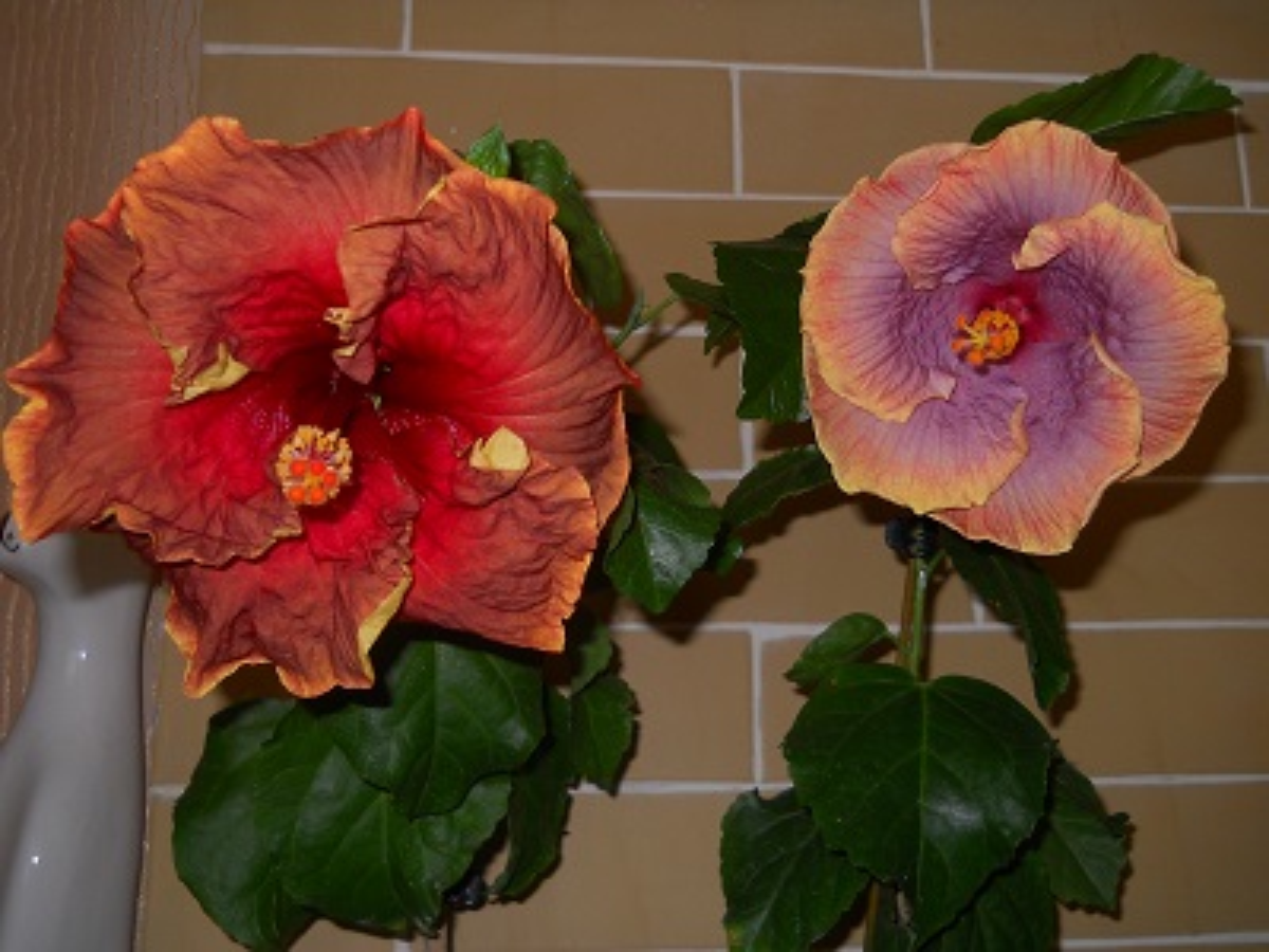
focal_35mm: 41
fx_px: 1503
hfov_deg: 45.8
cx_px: 634
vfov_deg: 35.1
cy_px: 476
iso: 80
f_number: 3.1
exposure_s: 1/30
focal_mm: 6.72
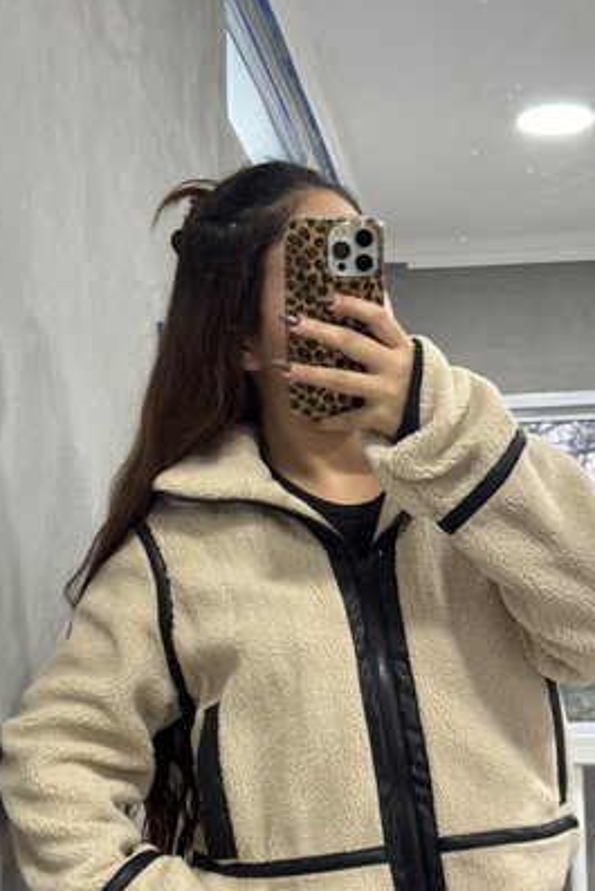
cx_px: 397
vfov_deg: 29.9
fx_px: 1659
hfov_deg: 20.3
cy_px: 591
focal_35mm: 67
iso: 160
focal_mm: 6.76
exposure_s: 1/50
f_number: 1.78
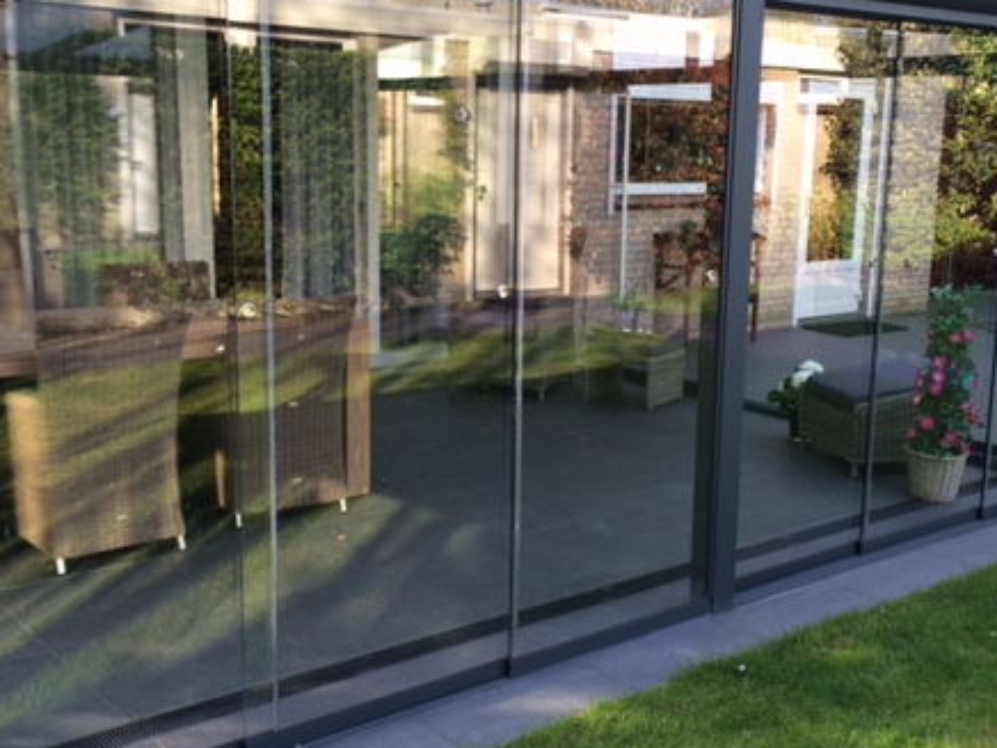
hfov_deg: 42.9
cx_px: 549
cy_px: 387
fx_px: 1267
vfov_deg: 32.9
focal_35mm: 44
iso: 40
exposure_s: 1/120
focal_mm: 4.12
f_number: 2.2
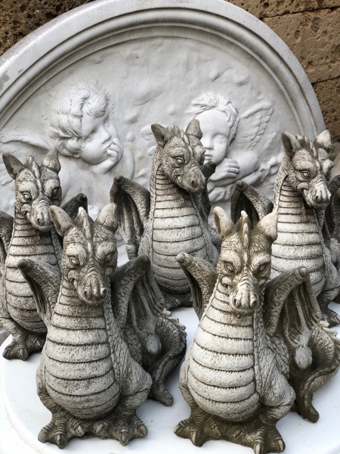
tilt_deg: -21.8
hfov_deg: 25.7
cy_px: 227
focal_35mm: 57
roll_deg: +2.0
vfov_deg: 33.8
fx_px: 746
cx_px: 170
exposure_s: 1/121
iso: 32
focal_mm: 6.6
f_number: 2.8
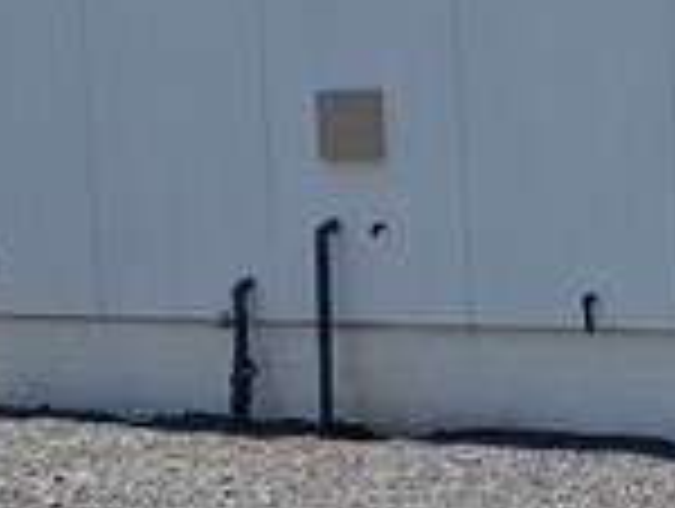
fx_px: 3184
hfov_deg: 11.0
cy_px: 265
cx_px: 1375
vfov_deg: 9.1
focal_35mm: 163
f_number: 1.85
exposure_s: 1/2058
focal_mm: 6.81
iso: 46
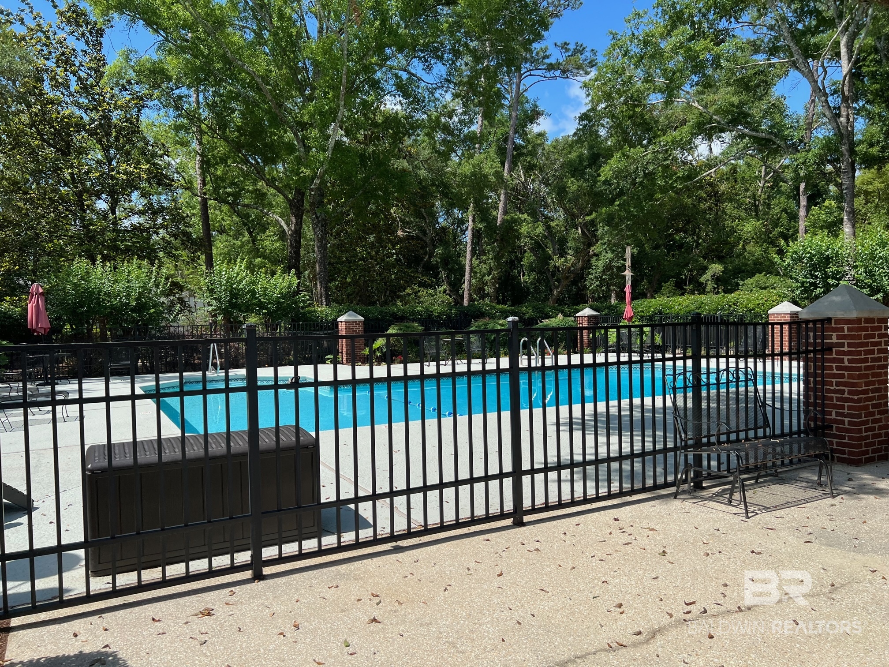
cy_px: 334
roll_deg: +1.9
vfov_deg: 53.1
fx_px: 668
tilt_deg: -1.7
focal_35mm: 26
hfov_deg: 67.3
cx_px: 444
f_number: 1.5
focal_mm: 5.7
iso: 50
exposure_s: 1/3968
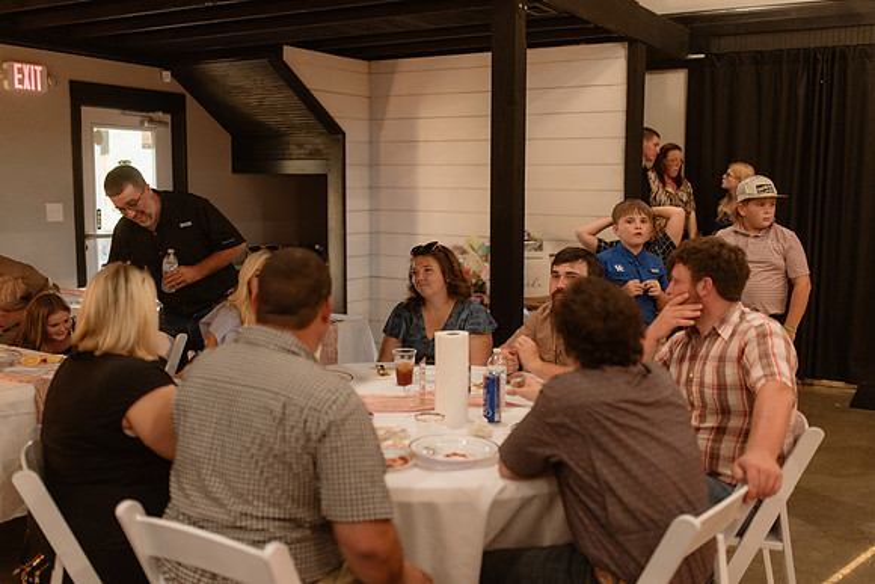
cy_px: 282
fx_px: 919
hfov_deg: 50.9
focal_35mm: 38
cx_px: 429
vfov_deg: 35.2
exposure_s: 1/200
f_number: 1.4
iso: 1250
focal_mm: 35
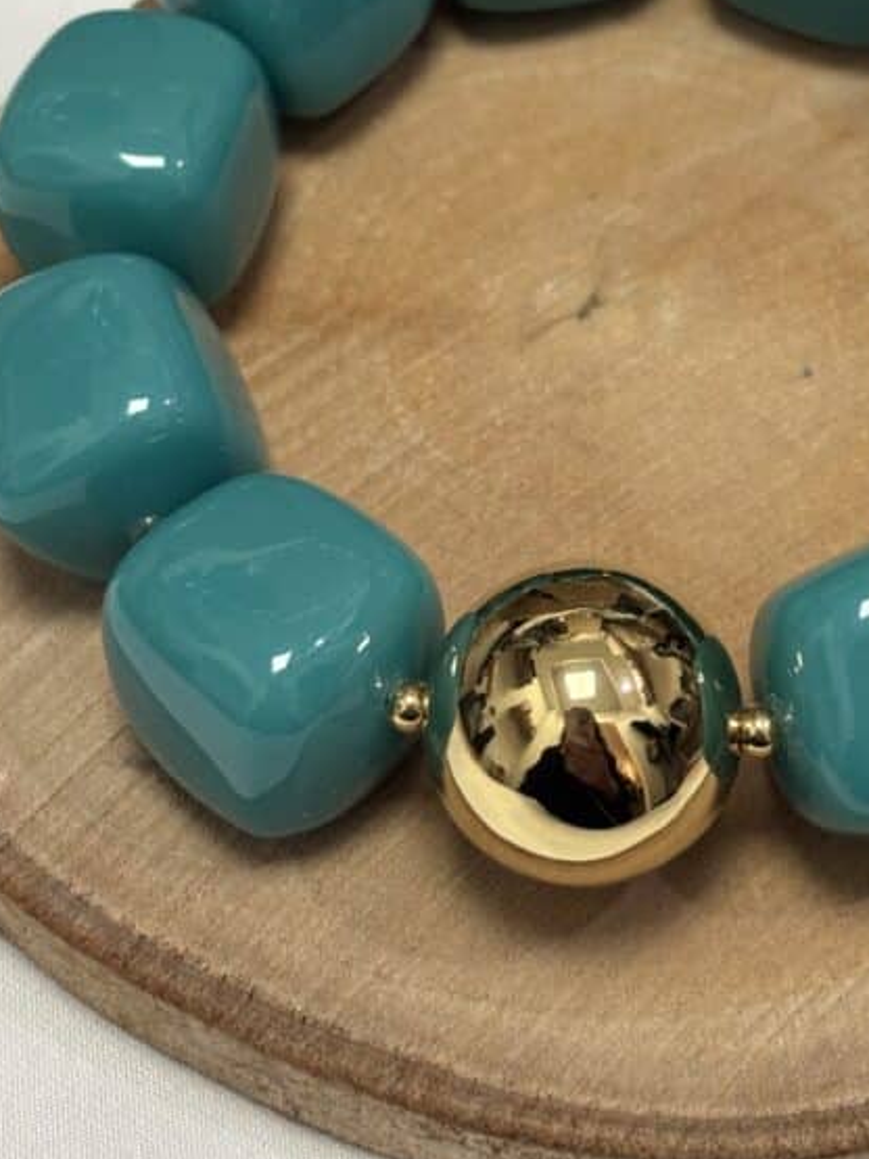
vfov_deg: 20.3
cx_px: 620
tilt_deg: -52.0
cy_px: 276
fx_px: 3215
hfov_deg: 15.3
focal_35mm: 96
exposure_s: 1/50
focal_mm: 5.96
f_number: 1.6
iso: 50
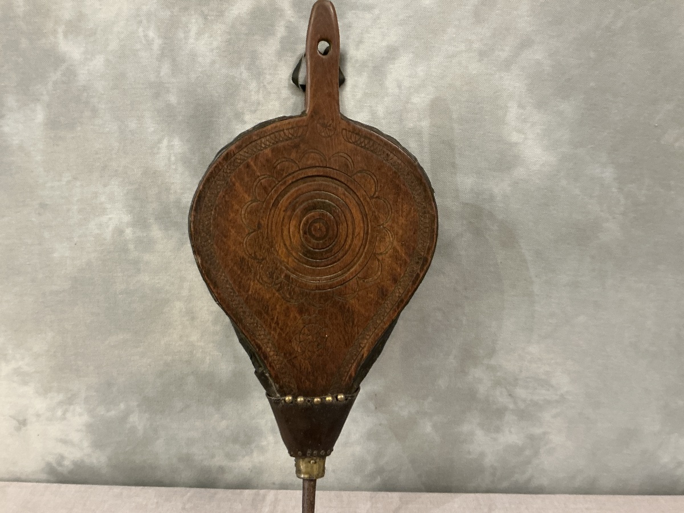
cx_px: 342
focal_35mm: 28
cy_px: 256
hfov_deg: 63.4
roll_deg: +0.5
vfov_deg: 49.7
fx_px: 553
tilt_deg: -17.5
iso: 250
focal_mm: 3
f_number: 1.8
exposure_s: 1/33
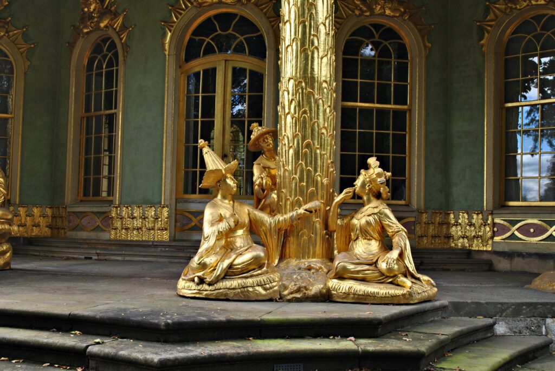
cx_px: 278
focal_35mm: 44
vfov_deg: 30.9
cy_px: 186
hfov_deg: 44.9
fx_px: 671
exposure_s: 1/80
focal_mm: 29
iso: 200
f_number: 8
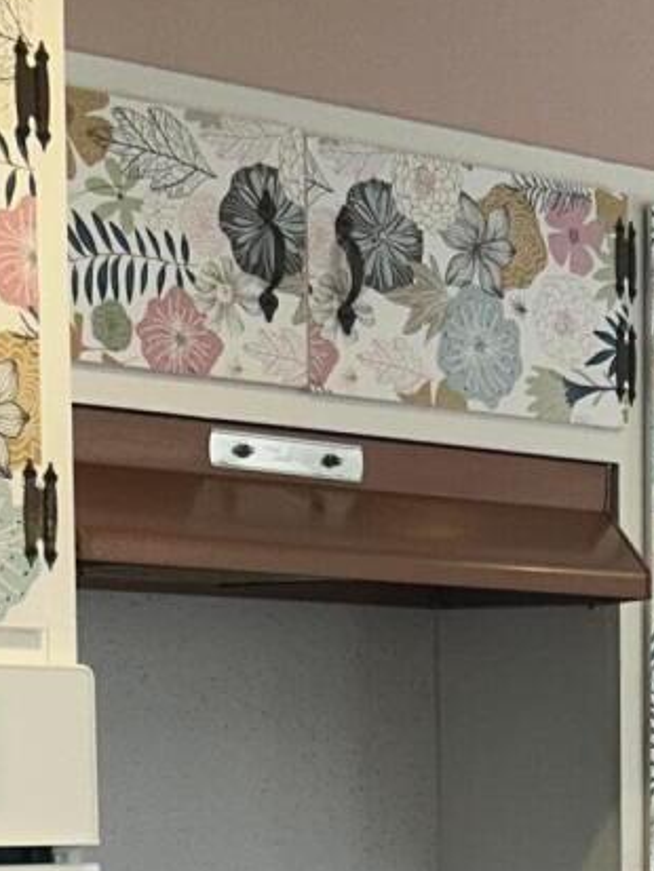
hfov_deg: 11.6
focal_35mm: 126
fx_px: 3172
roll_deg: -1.6
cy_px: 1014
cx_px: 679
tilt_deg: -3.1
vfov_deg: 15.1
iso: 64
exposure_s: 1/120
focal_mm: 5.7
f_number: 1.5
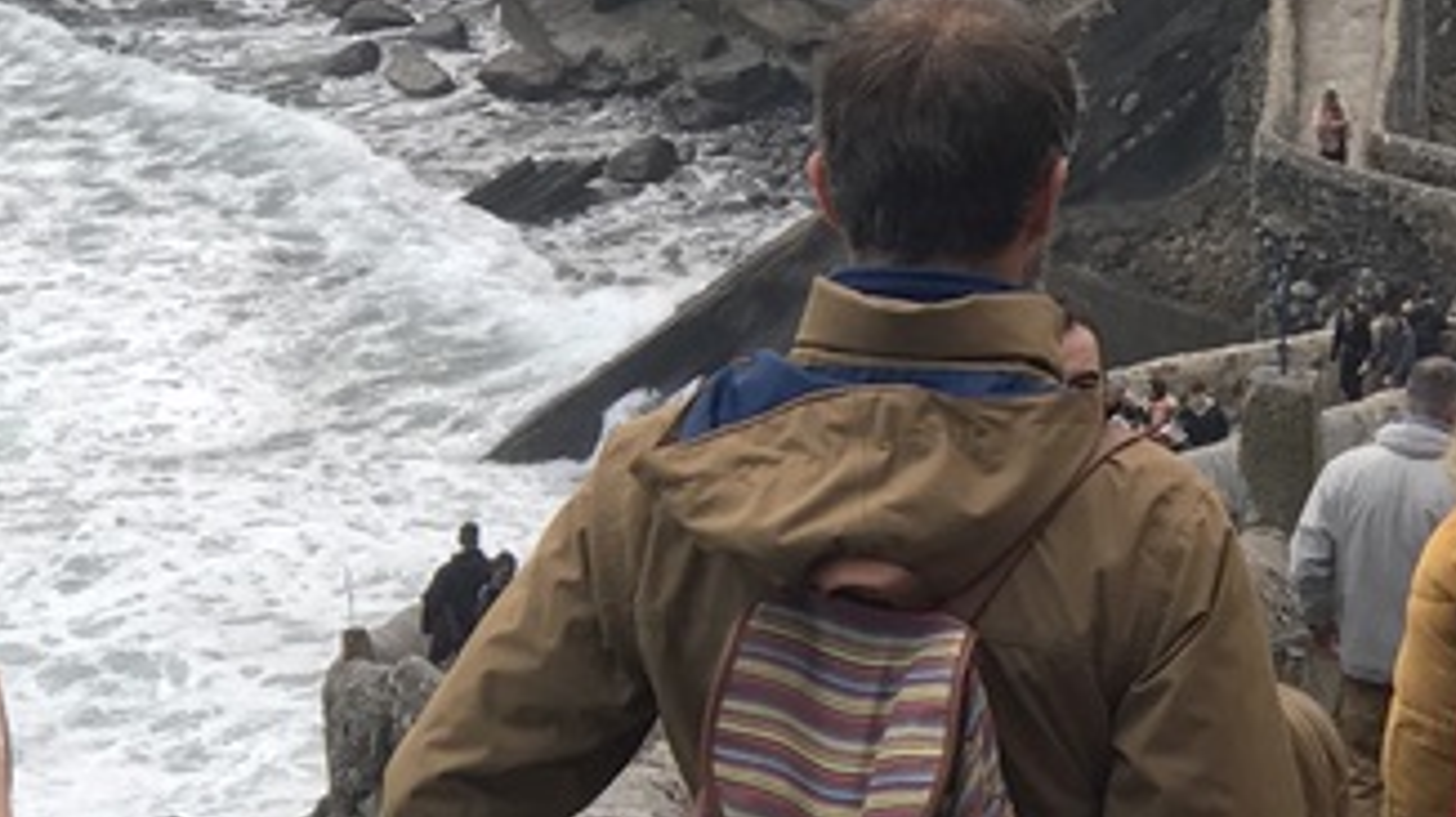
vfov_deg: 6.2
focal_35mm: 195
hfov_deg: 11.0
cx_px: 1268
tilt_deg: -17.9
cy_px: 424
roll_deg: +2.2
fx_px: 7525
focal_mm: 6.6
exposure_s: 1/178
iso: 20
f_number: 2.8
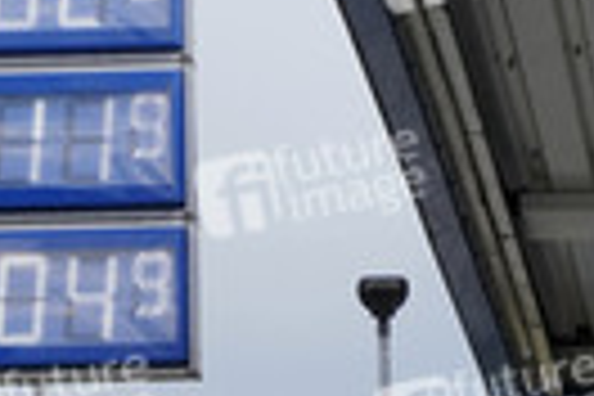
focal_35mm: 266
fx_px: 4389
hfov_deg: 7.7
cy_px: -153
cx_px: -79
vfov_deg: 5.1
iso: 320
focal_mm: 78
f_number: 8
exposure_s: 1/400
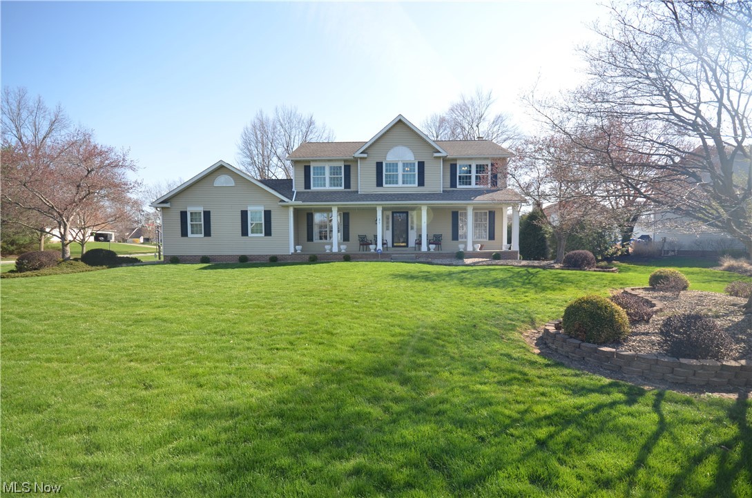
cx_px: 376
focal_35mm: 15
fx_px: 313
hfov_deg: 100.5
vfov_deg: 77.1
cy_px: 249
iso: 200
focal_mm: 10
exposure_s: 1/200
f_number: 8
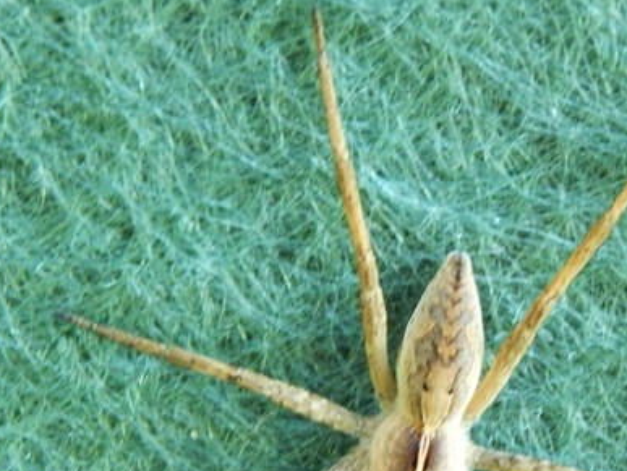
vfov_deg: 3.3
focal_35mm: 456
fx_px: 8267
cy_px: 414
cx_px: 464
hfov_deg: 4.3
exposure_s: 1/80
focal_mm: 37.1
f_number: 5.4
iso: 400
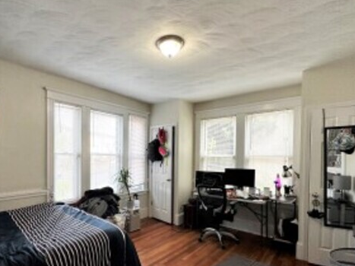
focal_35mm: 20
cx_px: 149
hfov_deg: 81.1
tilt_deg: -0.6
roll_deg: -0.9
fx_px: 205
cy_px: 162
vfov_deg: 65.2
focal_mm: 2.22
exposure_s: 1/120
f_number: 2.2
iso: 250
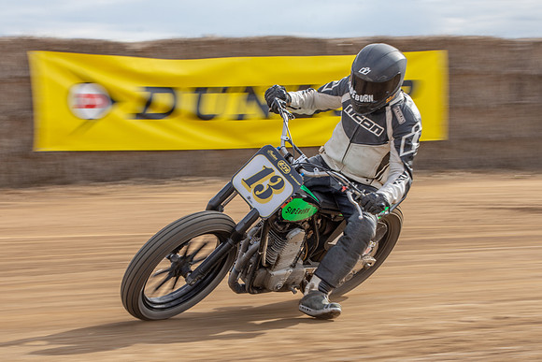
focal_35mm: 165
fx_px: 2490
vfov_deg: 8.3
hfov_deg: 12.4
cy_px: 181
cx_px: 271
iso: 100
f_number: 11
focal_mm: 98
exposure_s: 1/100
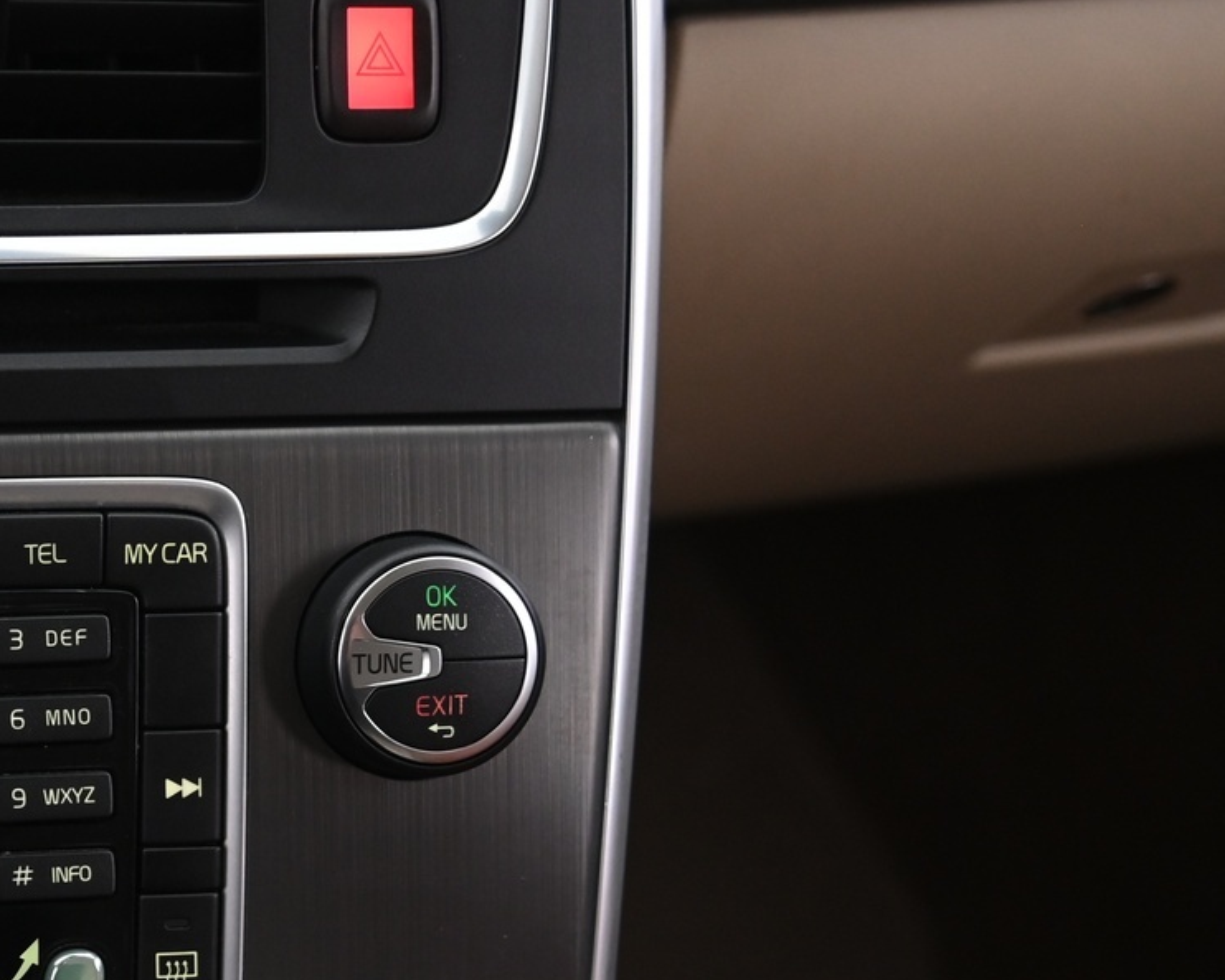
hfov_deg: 23.2
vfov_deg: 19.5
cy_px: 719
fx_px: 2829
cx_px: -63
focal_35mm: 78
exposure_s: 1/15
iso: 2000
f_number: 4
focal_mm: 38
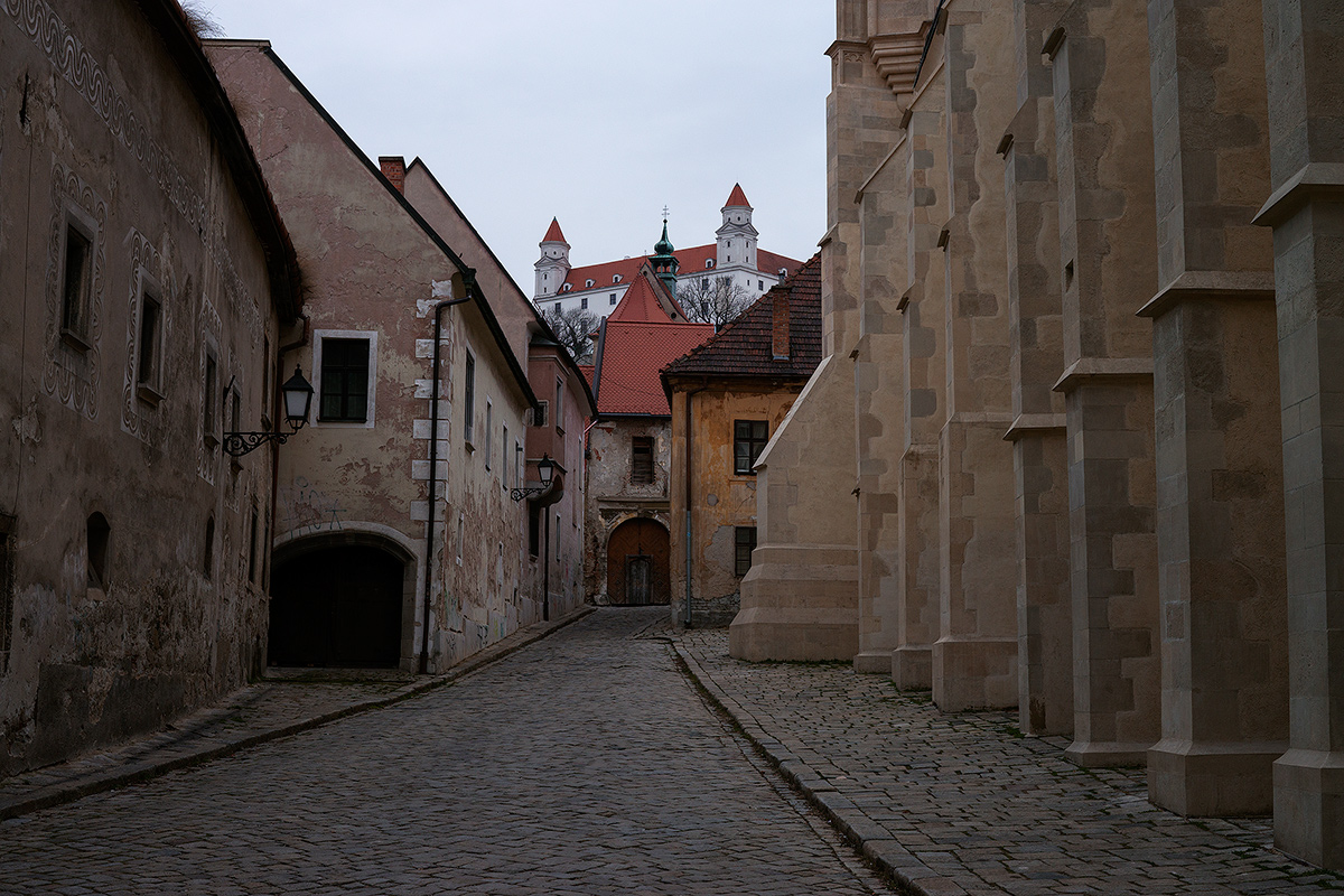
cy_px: 448
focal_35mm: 50
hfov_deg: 39.6
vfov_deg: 27.0
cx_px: 672
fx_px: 1867
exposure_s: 1/125
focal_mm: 50
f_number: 11
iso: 250
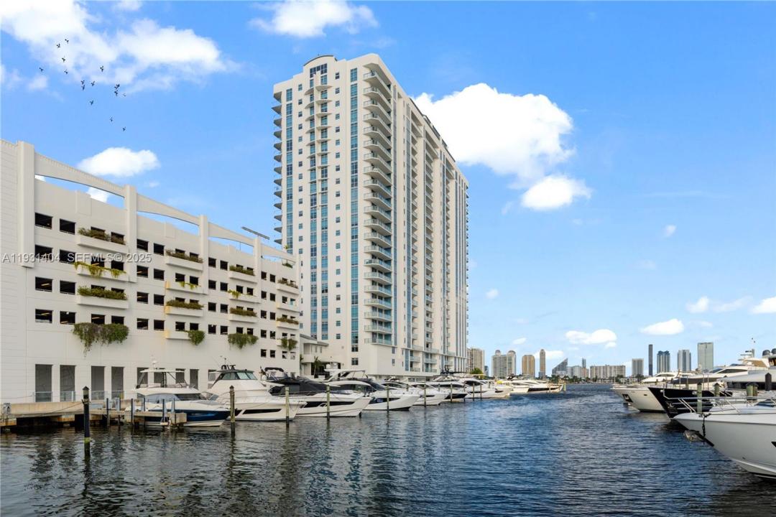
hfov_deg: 79.2
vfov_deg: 57.8
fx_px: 469
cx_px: 388
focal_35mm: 22
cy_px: 258
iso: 100
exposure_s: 1/400
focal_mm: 14.5
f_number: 5
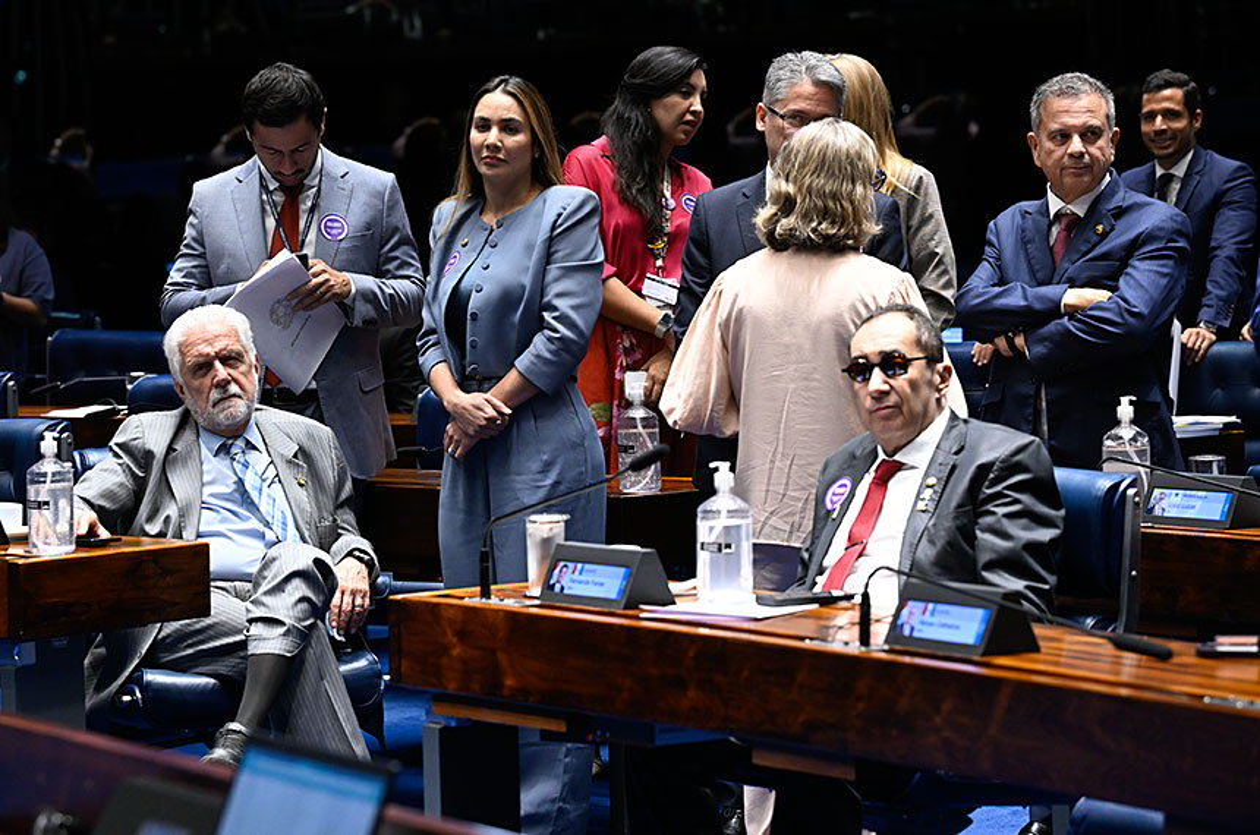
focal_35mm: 115
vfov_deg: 11.9
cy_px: 418
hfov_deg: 17.8
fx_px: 4017
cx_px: 630
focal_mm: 115
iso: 3200
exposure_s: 1/200
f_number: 4.5
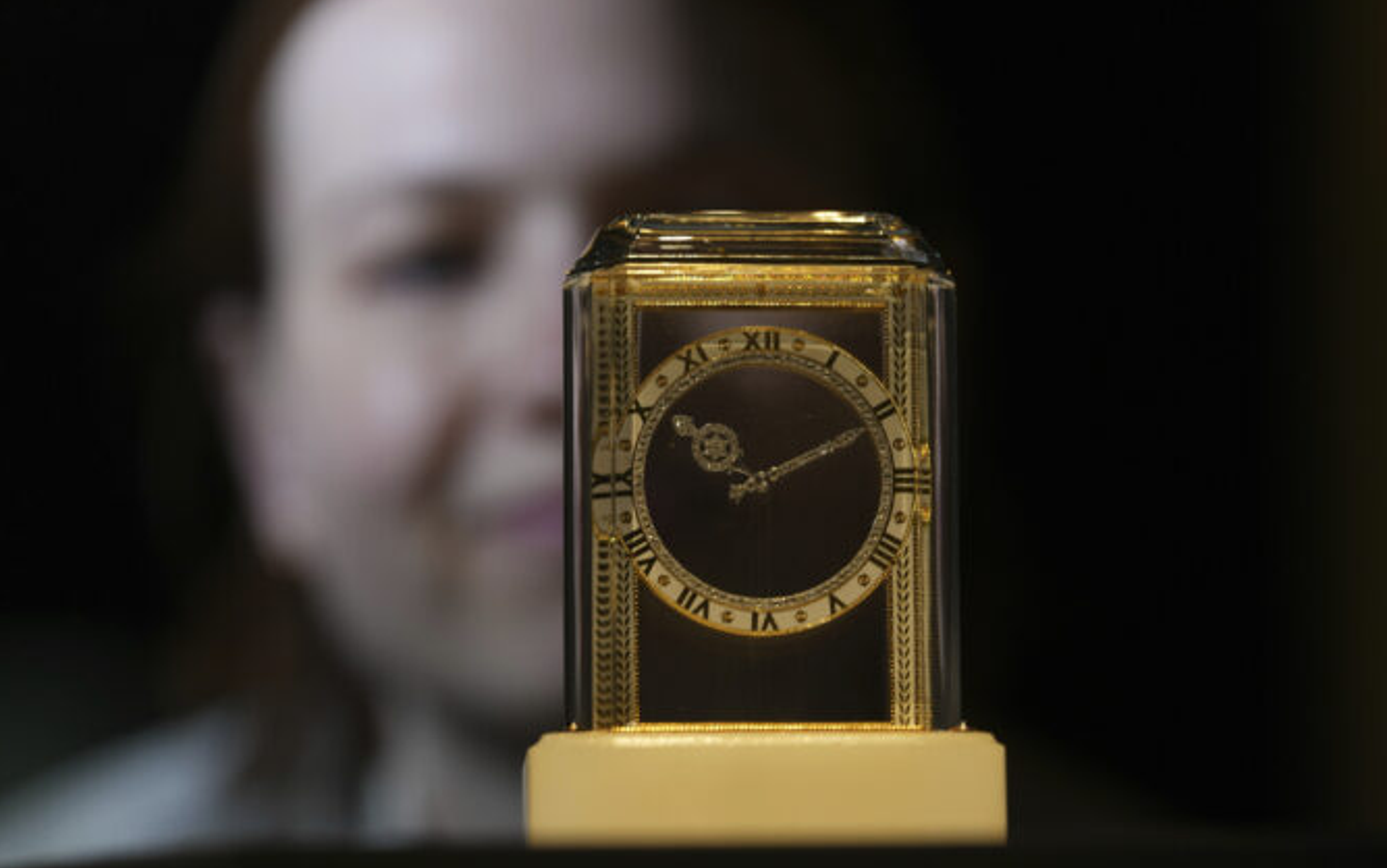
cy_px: 407
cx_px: 691
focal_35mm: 205
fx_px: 7752
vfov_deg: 6.4
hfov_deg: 10.2
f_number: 3.5
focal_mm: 200
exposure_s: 1/50
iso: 320
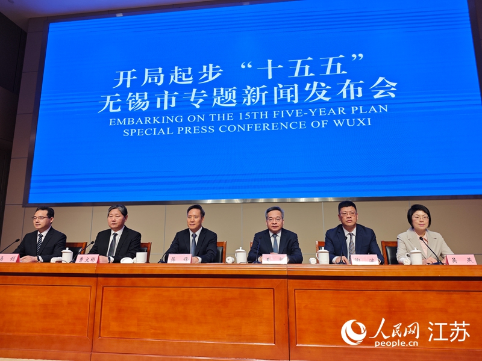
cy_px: 180
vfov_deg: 58.9
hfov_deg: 73.9
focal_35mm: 23
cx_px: 241
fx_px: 320
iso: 50
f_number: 1.6
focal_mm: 6.55
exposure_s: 1/160
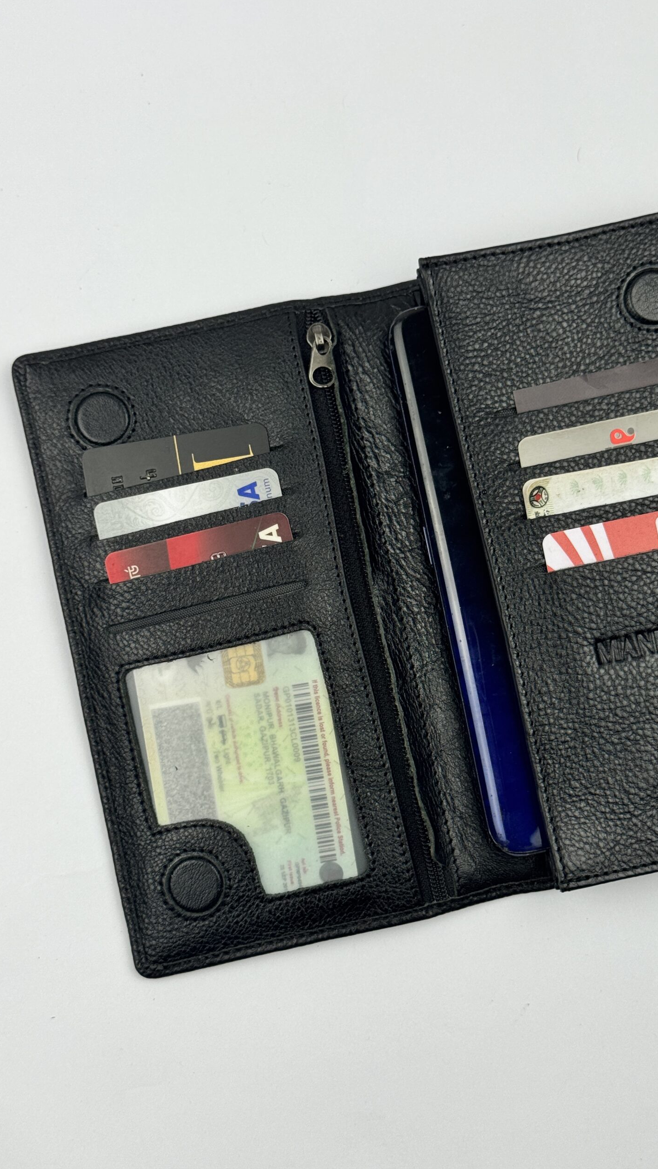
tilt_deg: -84.0
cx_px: 424
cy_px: 579
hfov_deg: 22.6
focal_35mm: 53
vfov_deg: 39.2
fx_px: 1644
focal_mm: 6.76
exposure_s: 1/412
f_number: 1.78
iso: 64
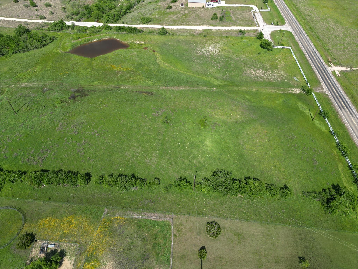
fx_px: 248
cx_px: 179
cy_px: 134
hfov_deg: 71.6
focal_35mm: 24
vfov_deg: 56.8
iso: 100
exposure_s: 1/2500
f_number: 1.7
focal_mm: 6.72
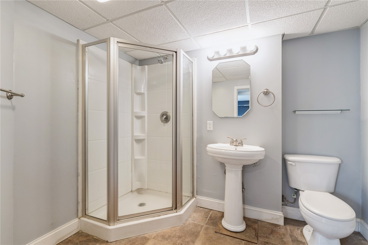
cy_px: 122
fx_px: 164
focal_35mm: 16
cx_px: 184
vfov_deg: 73.7
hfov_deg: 96.7
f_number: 9
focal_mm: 16
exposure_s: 1/5
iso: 400
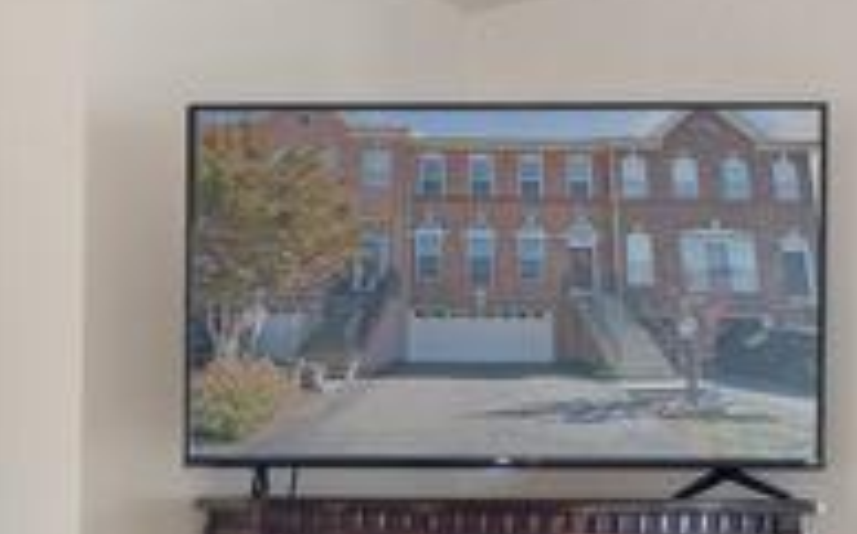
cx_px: -433
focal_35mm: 86
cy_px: 629
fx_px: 2007
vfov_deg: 14.7
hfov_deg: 20.6
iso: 400
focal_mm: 16
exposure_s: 1/10
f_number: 8
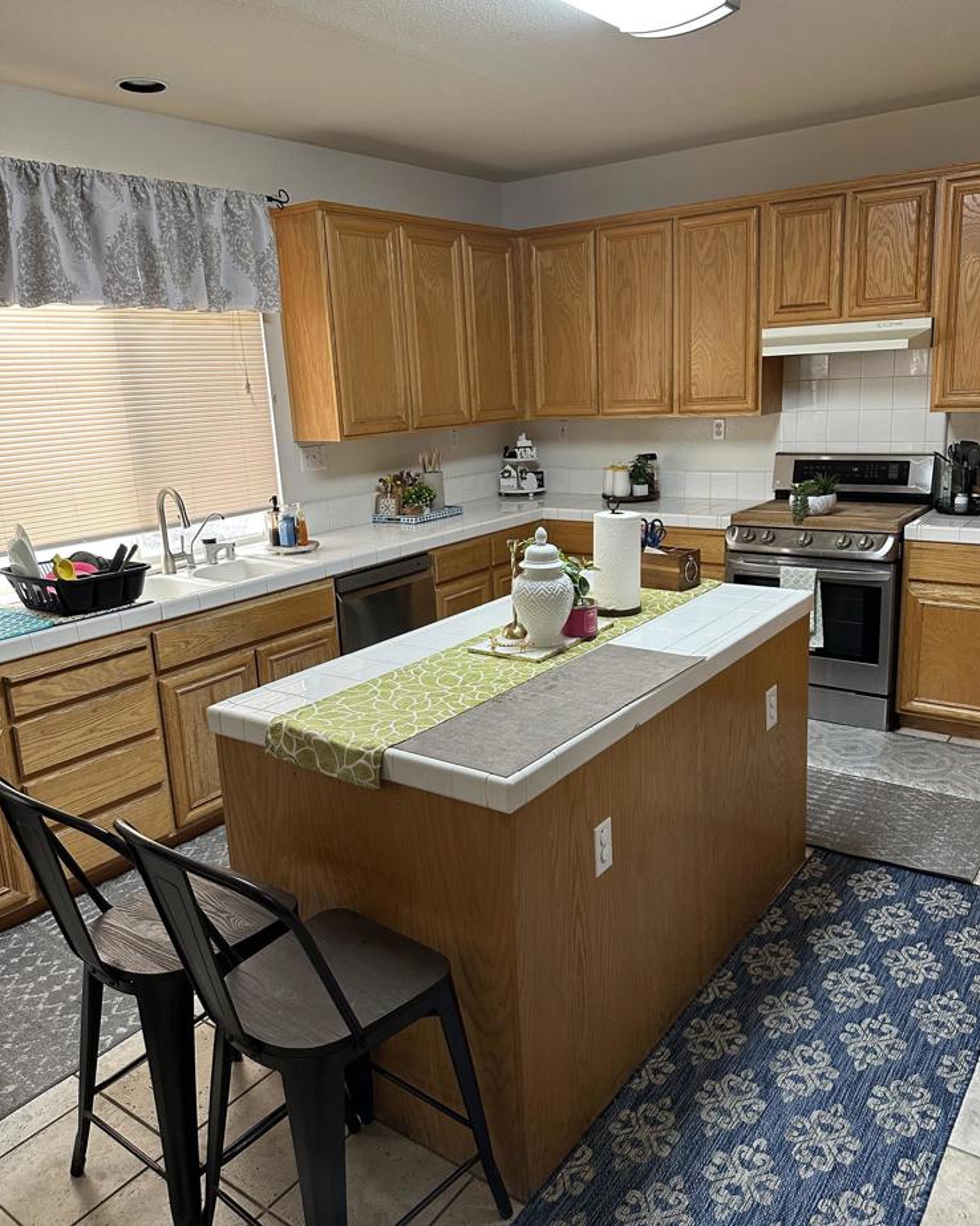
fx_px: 943
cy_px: 594
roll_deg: +2.2
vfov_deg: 66.0
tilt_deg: -11.8
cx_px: 506
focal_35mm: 26
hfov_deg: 54.9
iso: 200
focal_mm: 6.86
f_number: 1.78
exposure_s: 1/60
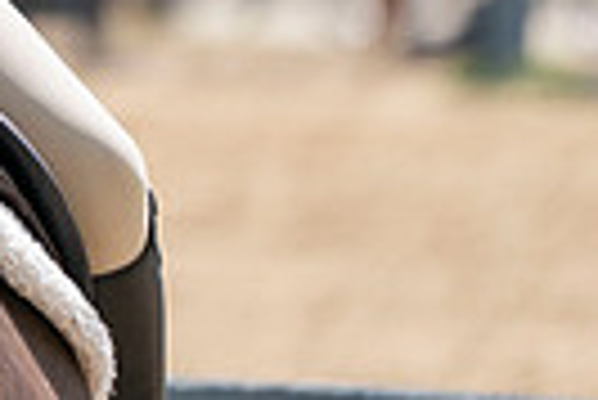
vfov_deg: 0.8
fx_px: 27105
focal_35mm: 1630
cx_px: -594
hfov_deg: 1.3
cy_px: -465
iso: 160
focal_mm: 373
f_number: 5.6
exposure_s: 1/400
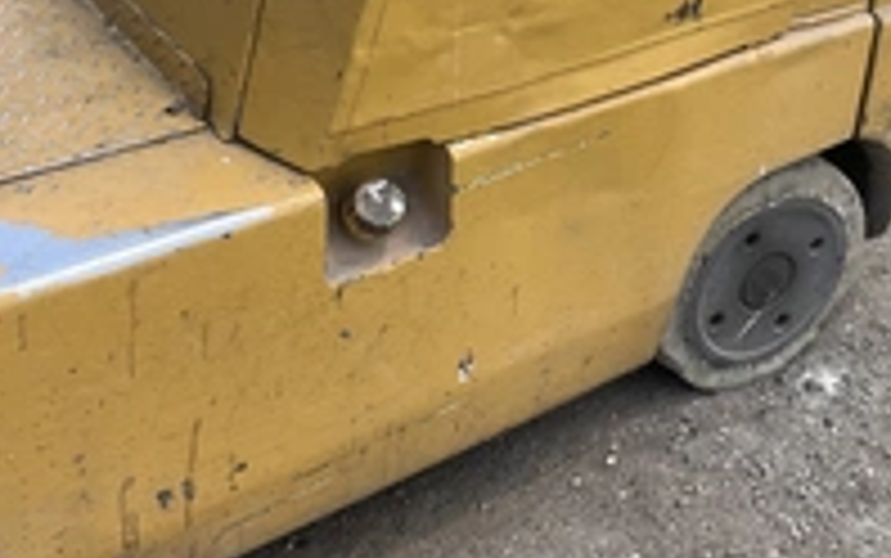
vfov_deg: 20.6
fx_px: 1506
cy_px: 68
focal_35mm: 62
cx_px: 675
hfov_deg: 32.3
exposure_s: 1/450
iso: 25
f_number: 1.8
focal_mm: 3
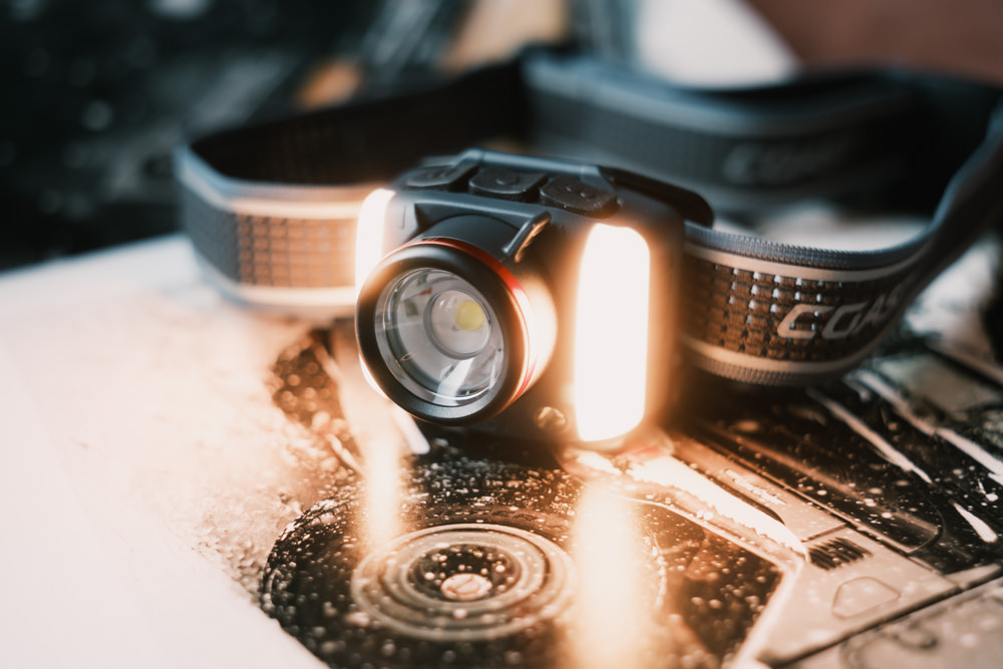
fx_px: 1393
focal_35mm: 50
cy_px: 334
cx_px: 502
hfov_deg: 39.6
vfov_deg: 27.0
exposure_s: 1/60
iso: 1000
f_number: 2.5
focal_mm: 33.5
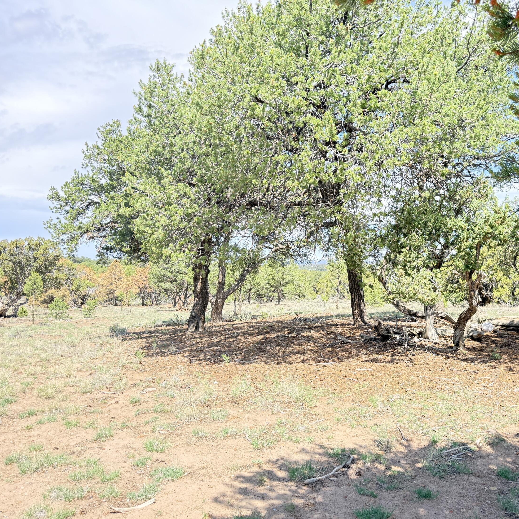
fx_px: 492
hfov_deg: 55.0
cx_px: 323
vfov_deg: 55.6
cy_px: 259
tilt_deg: +1.7
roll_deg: -0.4
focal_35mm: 29
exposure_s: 1/1018
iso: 100
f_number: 1.78
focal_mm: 6.76
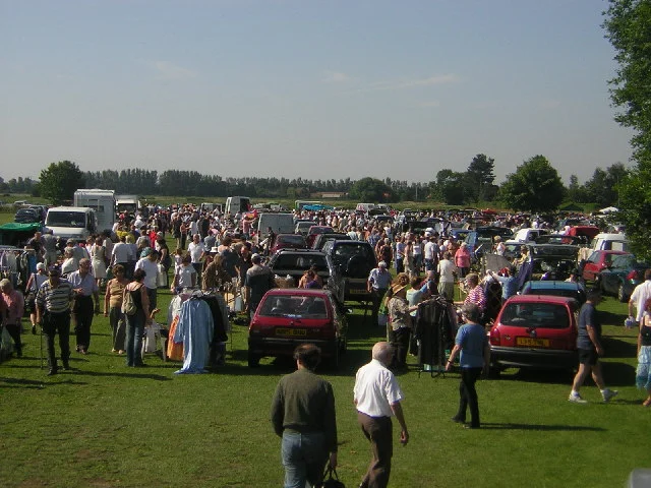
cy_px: 244
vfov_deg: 23.7
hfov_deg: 31.2
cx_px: 326
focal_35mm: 62
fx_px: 1166
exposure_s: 1/1042
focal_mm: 8.1
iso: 50
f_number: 3.4
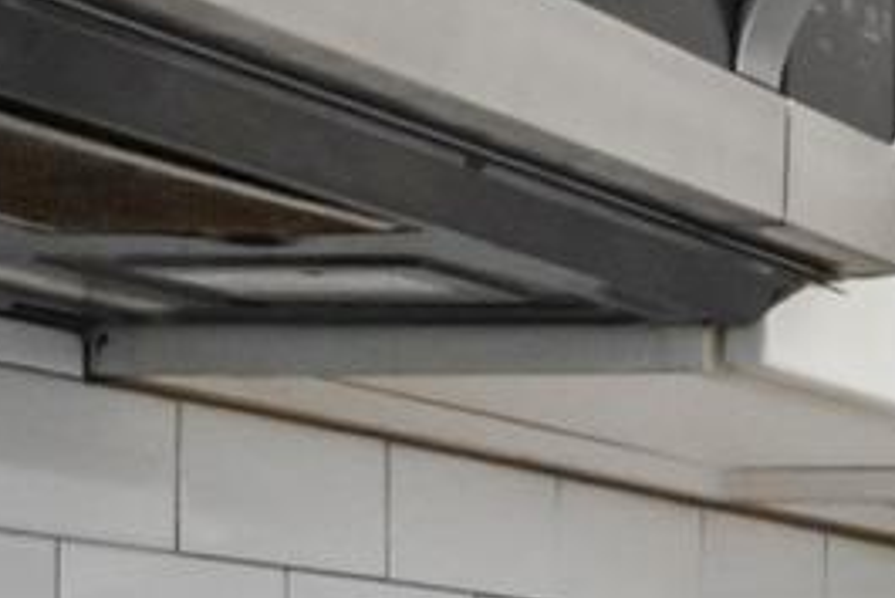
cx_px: 2864
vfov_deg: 11.6
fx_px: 2885
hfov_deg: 10.5
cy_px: 721
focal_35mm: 116
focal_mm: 10
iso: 500
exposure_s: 1/30
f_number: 8
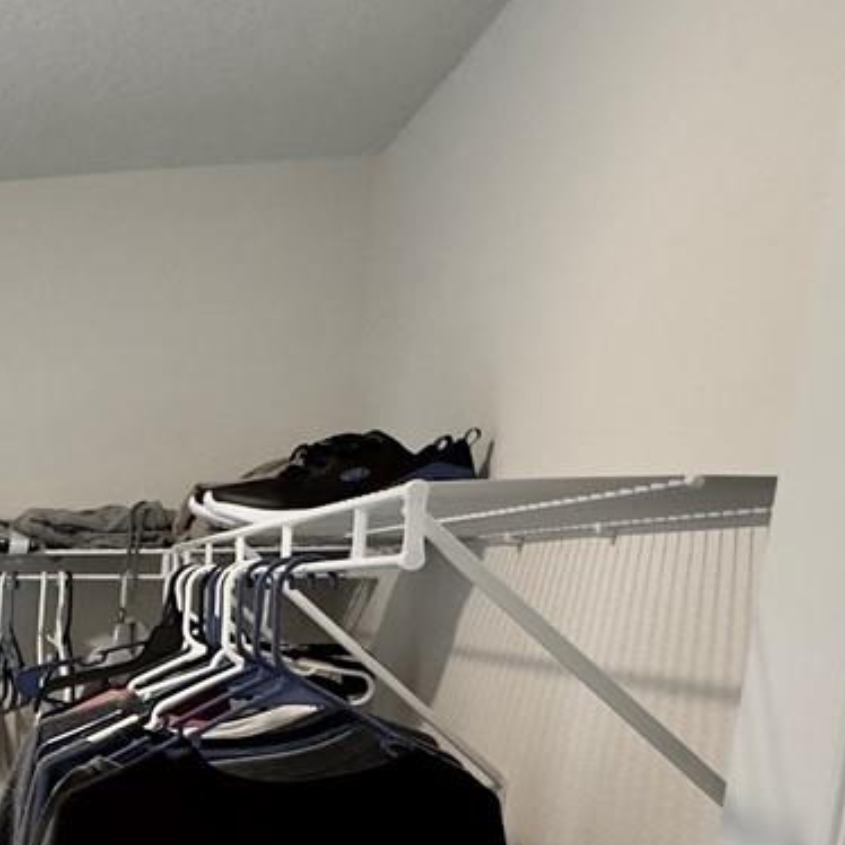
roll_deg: -0.4
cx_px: -398
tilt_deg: -13.5
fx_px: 1464
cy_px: 915
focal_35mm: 53
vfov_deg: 29.3
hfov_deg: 25.1
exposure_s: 1/120
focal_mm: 2.22
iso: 250
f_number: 2.2
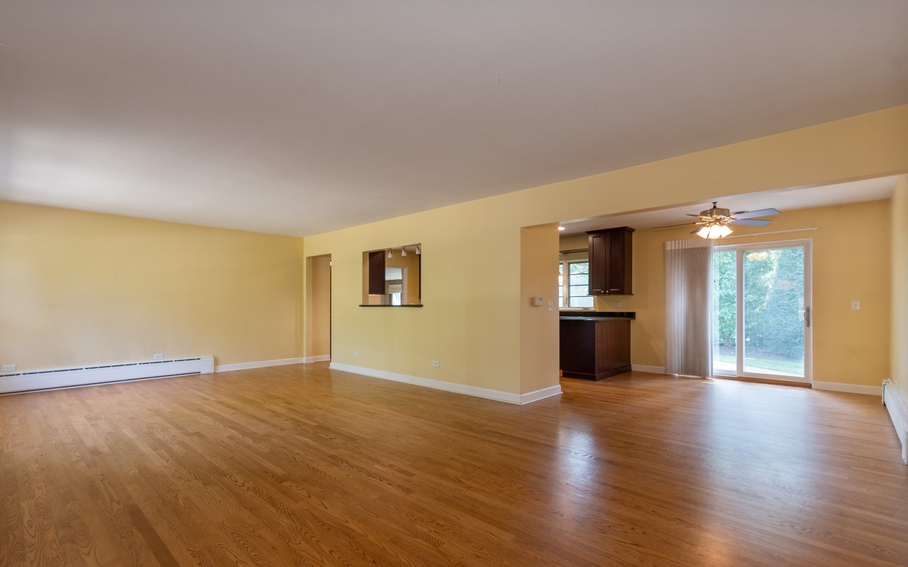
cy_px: 308
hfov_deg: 97.8
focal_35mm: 16
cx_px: 437
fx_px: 396
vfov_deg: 71.1
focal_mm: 10
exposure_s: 1/8
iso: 200
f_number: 9
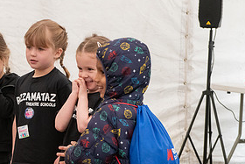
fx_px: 987
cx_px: -6
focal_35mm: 145
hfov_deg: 13.9
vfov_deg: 9.5
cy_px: 107
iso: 3600
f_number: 8
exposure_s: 1/320
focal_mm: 70
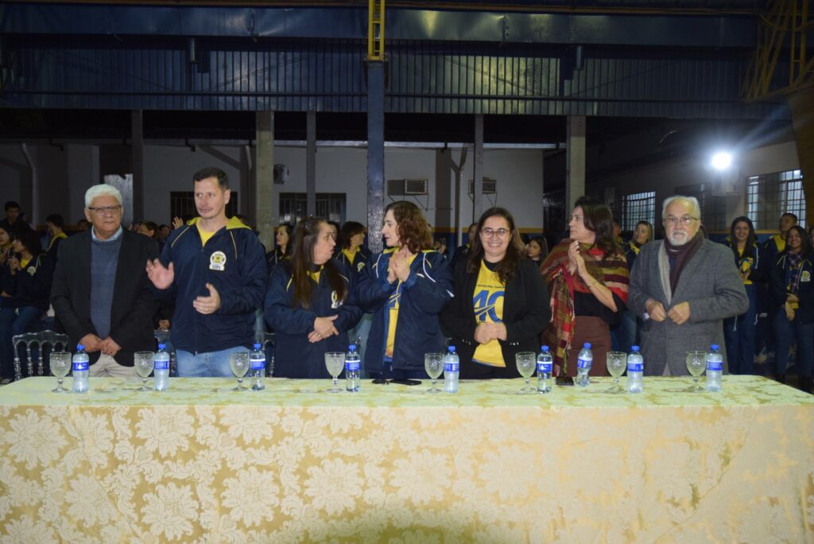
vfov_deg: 40.0
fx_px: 747
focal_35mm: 33
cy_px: 272
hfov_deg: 57.2
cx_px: 407
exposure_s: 1/60
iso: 1250
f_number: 3.5
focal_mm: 22
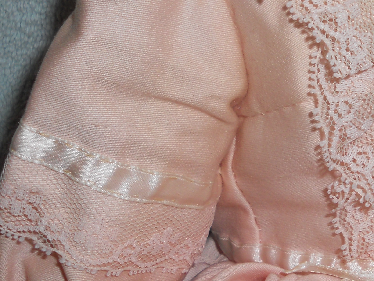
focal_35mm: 80
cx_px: 281
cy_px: 108
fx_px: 864
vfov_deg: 18.4
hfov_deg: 24.1
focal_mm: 5.8
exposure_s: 1/25
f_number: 8.8
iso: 80
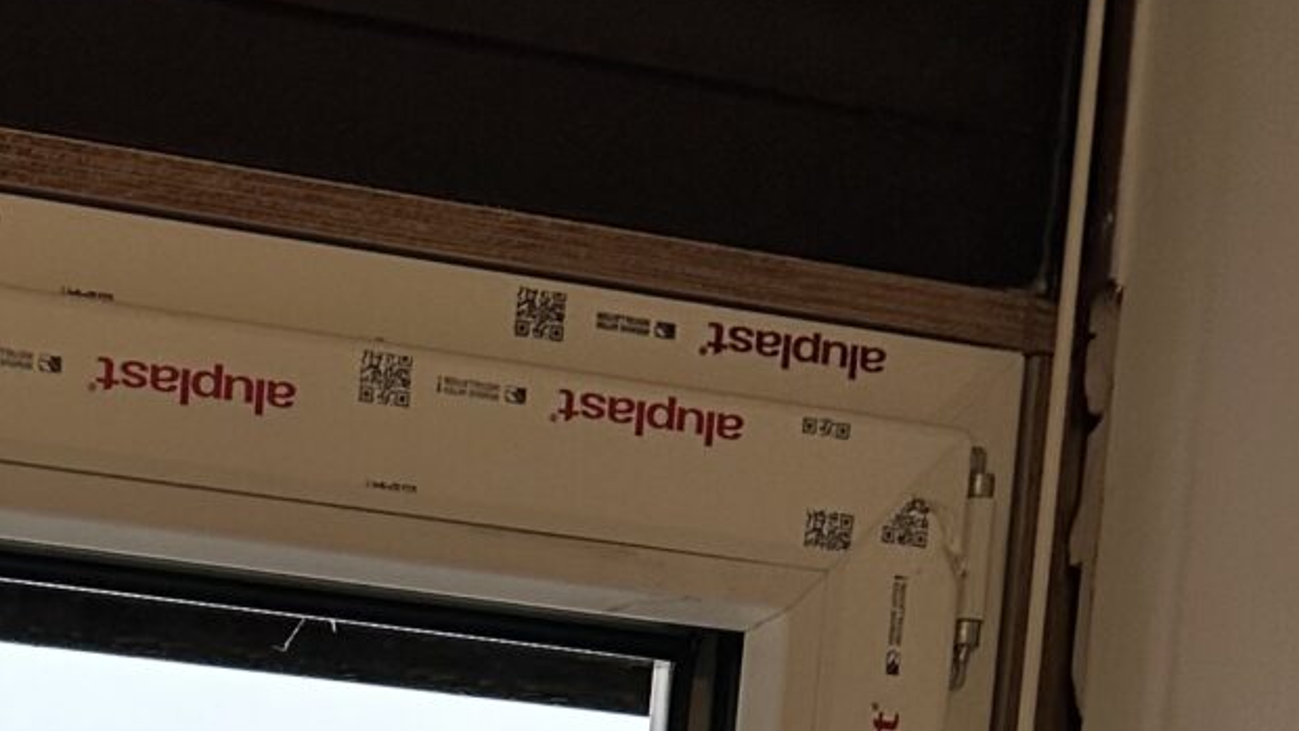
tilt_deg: -6.9
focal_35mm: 108
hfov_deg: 17.9
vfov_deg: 9.4
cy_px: 2015
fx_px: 3721
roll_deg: -3.3
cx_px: -606
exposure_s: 1/248
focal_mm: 6.86
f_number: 1.78
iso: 80
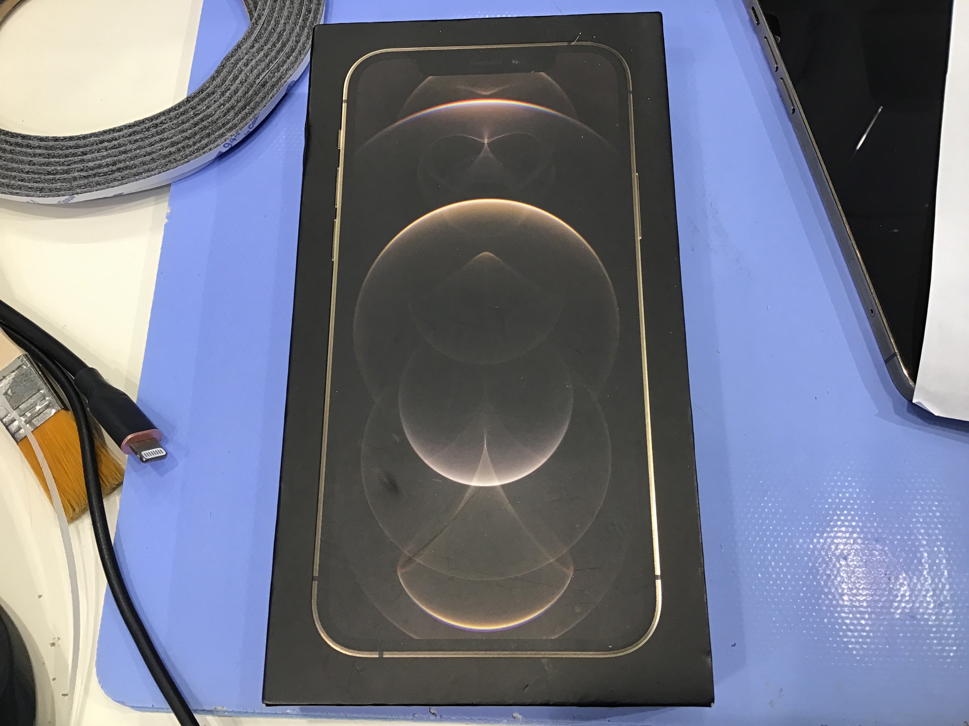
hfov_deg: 58.4
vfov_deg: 45.4
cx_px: 484
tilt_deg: -71.2
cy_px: 363
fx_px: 868
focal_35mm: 31
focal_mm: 3.3
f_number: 2.4
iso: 50
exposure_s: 1/30
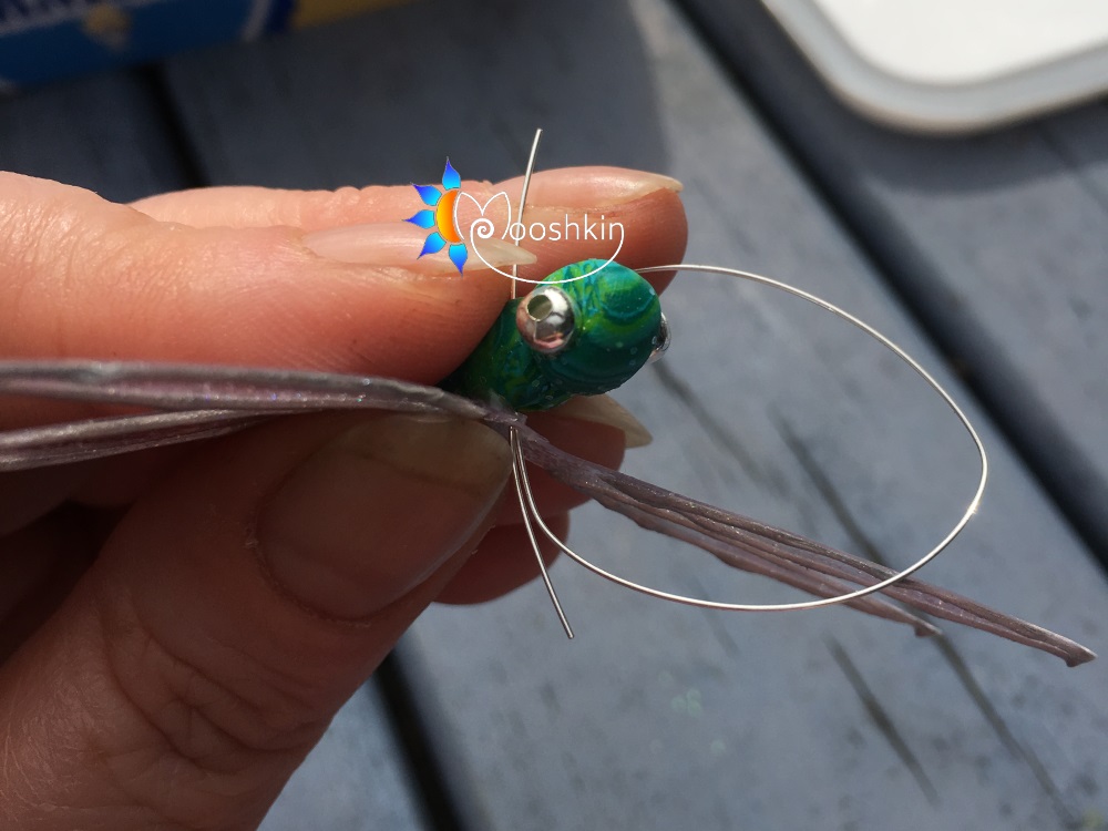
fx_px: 928
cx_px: 554
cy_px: 416
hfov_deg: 61.7
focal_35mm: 29
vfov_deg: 48.2
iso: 25
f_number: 2.2
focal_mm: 4.15
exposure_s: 1/2653
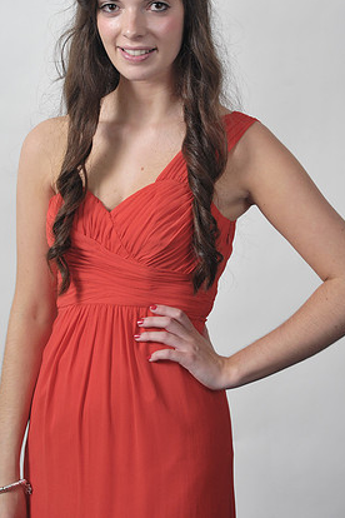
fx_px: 1710
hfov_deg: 11.5
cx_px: 150
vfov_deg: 17.1
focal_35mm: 119
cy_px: 156
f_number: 7.1
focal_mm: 85
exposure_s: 1/160
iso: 1000
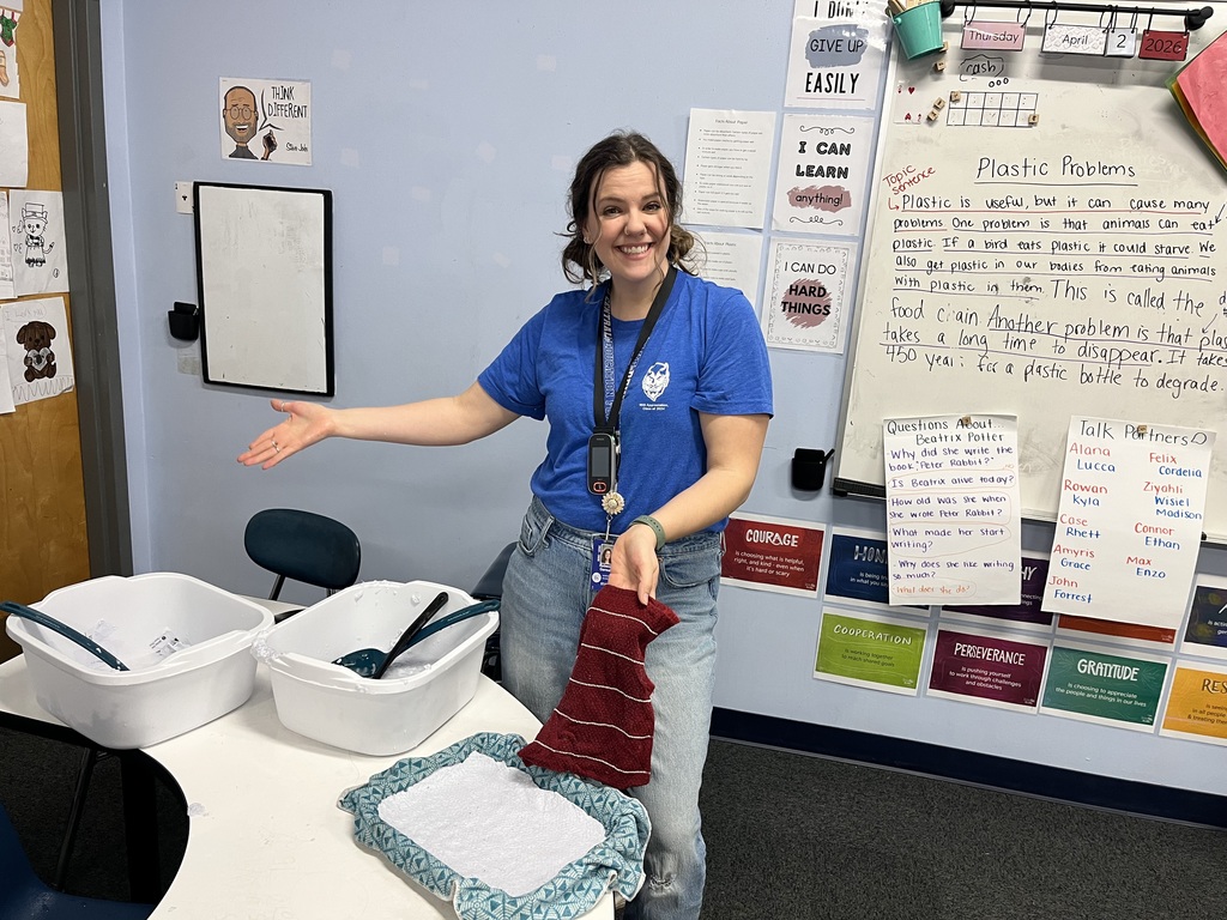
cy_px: 460
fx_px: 922
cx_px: 614
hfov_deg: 67.3
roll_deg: -4.0
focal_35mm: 26
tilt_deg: -14.5
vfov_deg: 53.1
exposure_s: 1/60
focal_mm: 5.1
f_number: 1.6
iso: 125
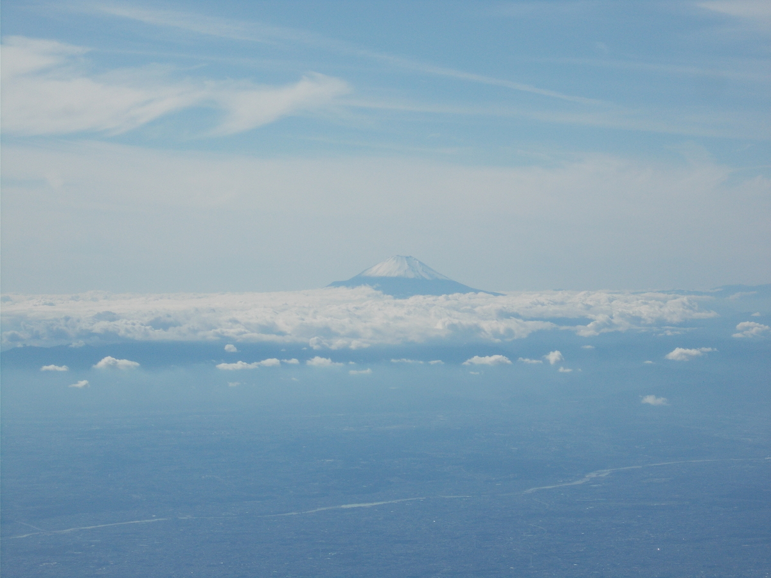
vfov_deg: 11.4
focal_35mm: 130
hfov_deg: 15.2
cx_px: 386
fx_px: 2895
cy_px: 289
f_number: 6.5
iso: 80
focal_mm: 23
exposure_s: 1/400
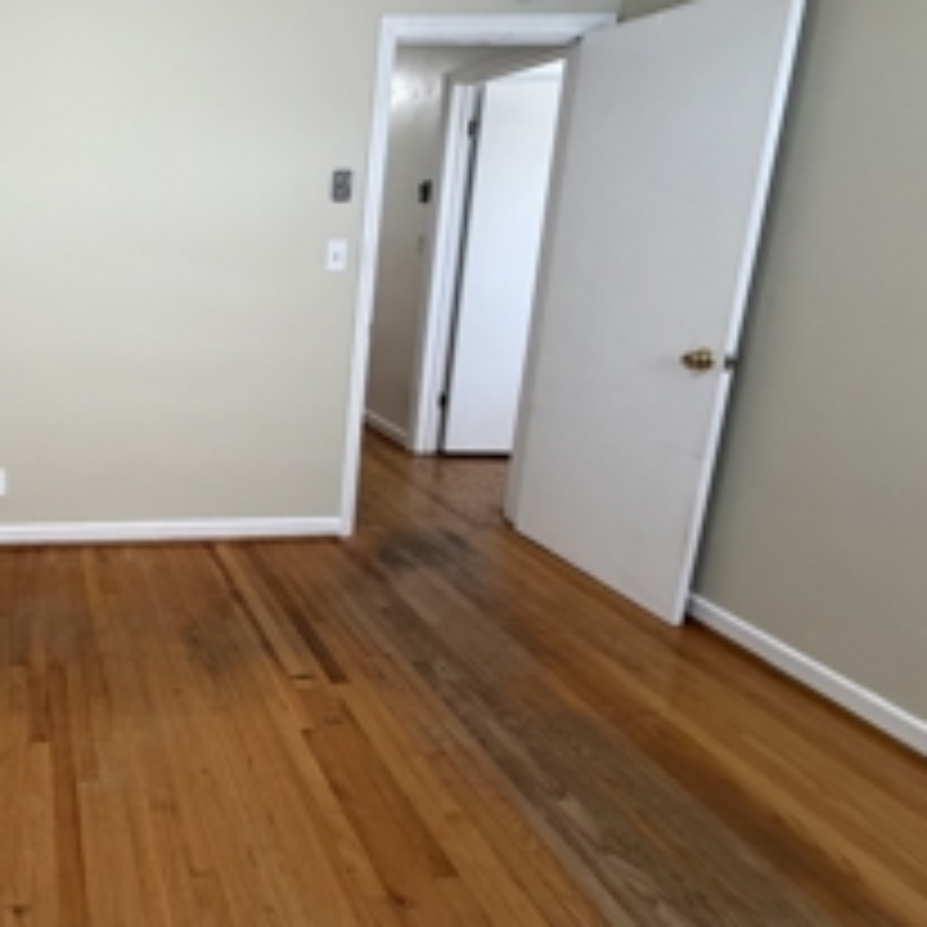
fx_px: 727
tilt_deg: -11.8
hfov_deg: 54.5
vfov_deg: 64.5
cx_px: 54
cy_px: 374
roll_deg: +1.4
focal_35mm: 24
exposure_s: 1/60
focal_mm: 2.22
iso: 200
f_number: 2.2
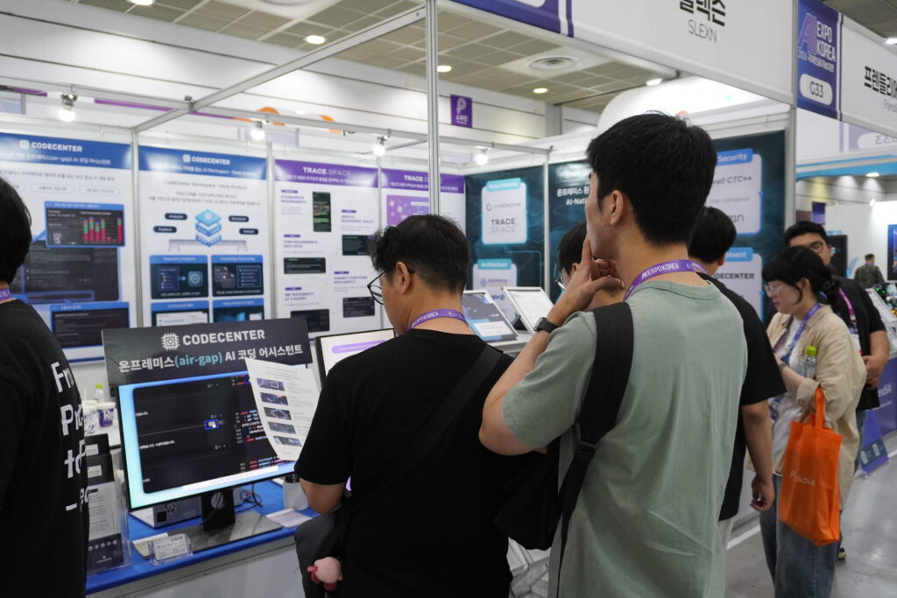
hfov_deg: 61.9
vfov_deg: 43.6
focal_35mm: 30
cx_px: 448
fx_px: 748
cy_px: 299
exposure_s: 1/200
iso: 1600
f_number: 4
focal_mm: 20
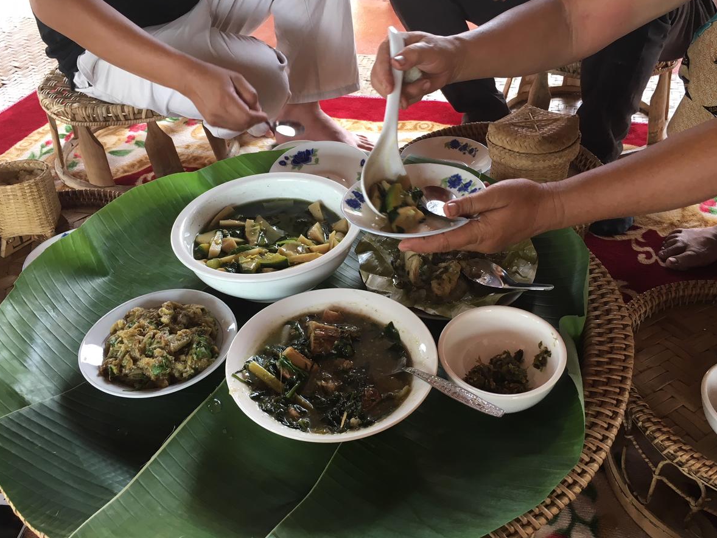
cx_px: 360
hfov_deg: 56.8
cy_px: 250
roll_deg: +3.0
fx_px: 663
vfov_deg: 44.1
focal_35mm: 32
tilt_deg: -37.0
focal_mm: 4.15
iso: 32
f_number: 2.2
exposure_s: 1/33
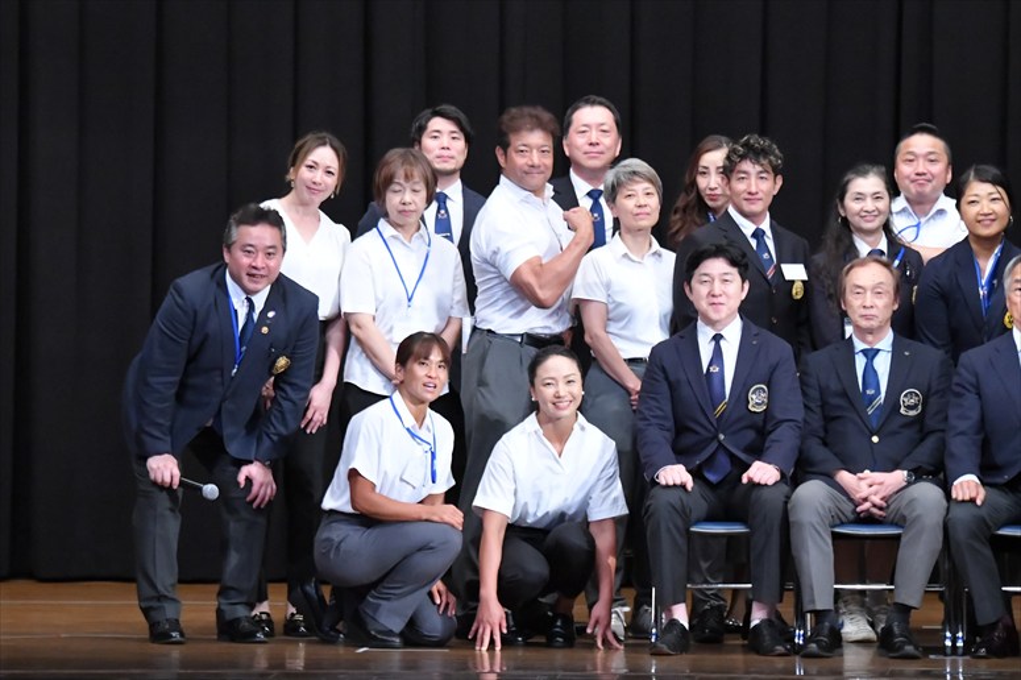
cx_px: 510
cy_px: 340
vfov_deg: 6.8
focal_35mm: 202
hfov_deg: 10.2
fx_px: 5726
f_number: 5.6
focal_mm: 135
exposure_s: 1/400
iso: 8000
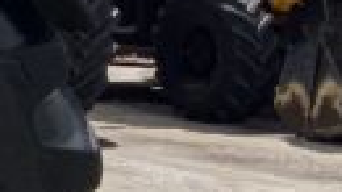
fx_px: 2257
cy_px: -84
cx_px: -737
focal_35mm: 249
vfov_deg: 4.8
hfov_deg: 7.5
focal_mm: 3
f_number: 1.8
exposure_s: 1/2320
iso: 16
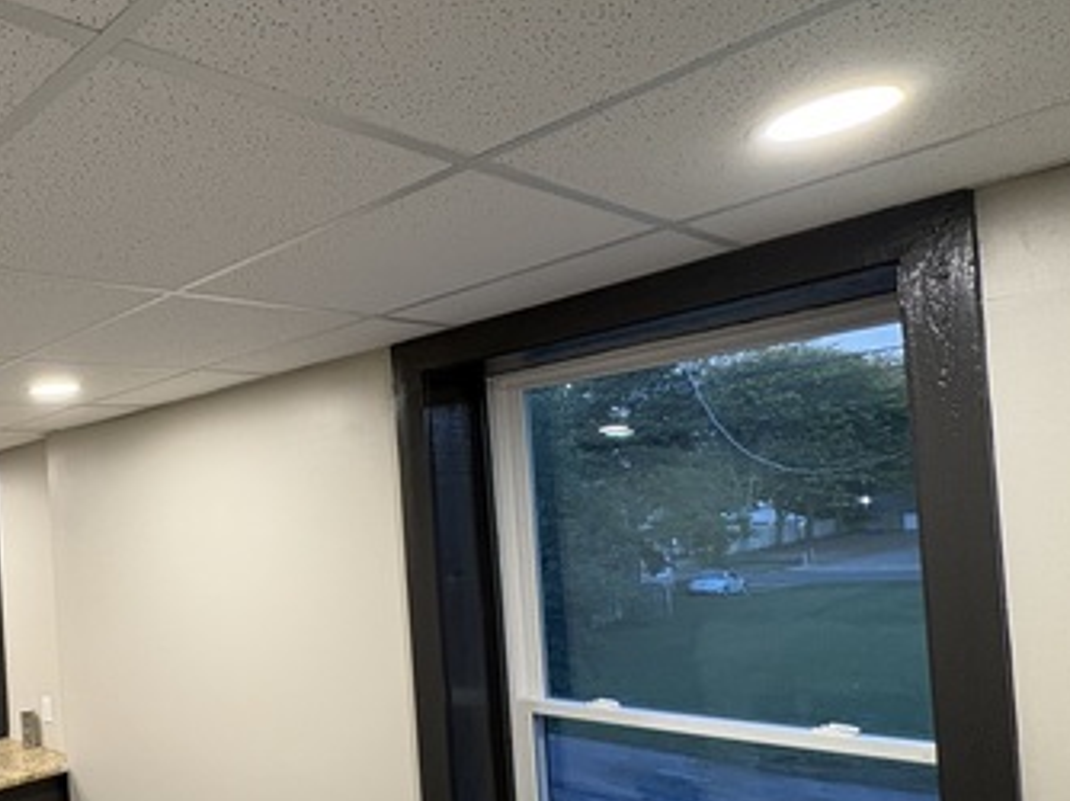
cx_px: 85
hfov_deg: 54.3
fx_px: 865
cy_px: 529
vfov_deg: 48.9
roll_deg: +4.2
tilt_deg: +1.1
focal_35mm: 28
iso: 200
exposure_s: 1/60
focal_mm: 2.22
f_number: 2.2
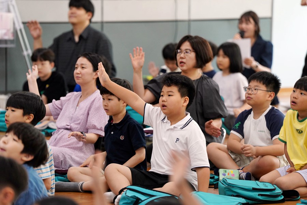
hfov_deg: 10.3
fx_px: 1705
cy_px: 102
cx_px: 154
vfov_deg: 6.9
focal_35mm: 200
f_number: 3.5
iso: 1600
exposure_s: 1/250
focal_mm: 200
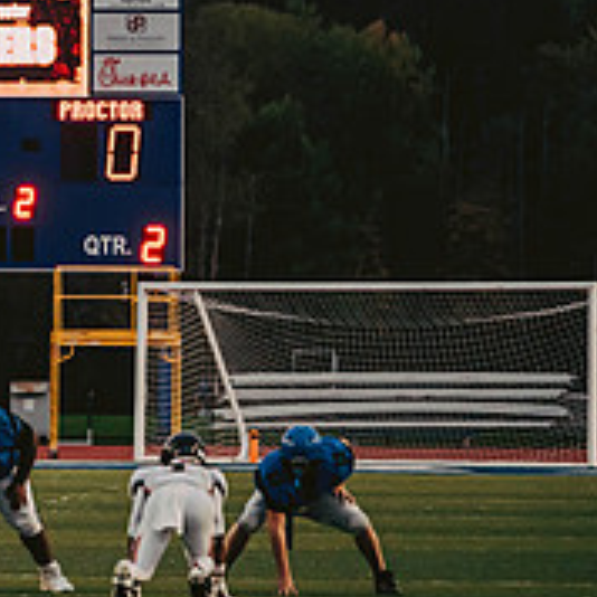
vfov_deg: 3.9
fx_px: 8800
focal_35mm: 451
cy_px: 343
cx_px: -447
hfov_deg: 3.9
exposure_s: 1/1250
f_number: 2.8
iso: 2000
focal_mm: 150
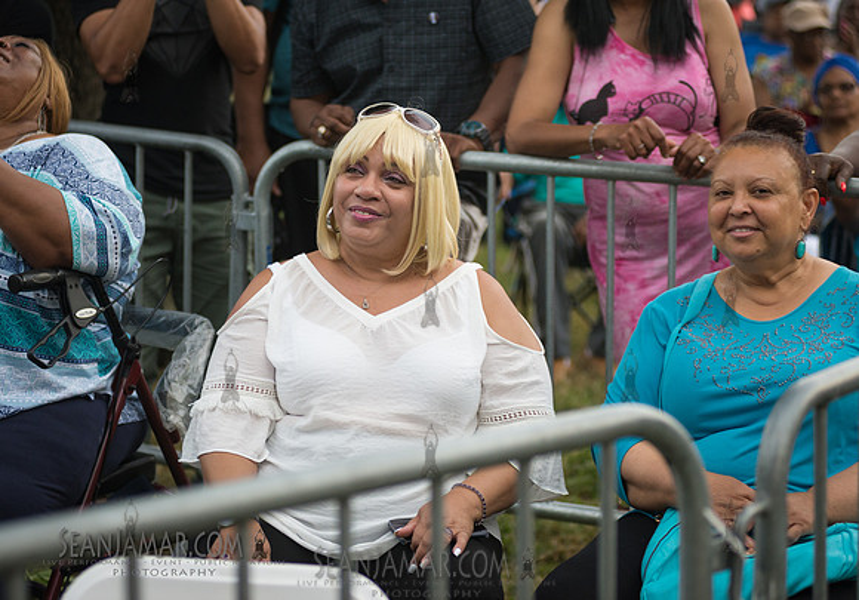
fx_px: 2471
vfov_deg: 13.8
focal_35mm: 102
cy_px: 277
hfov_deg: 19.7
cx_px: 376
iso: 1250
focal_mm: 92
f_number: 3.5
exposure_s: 1/125
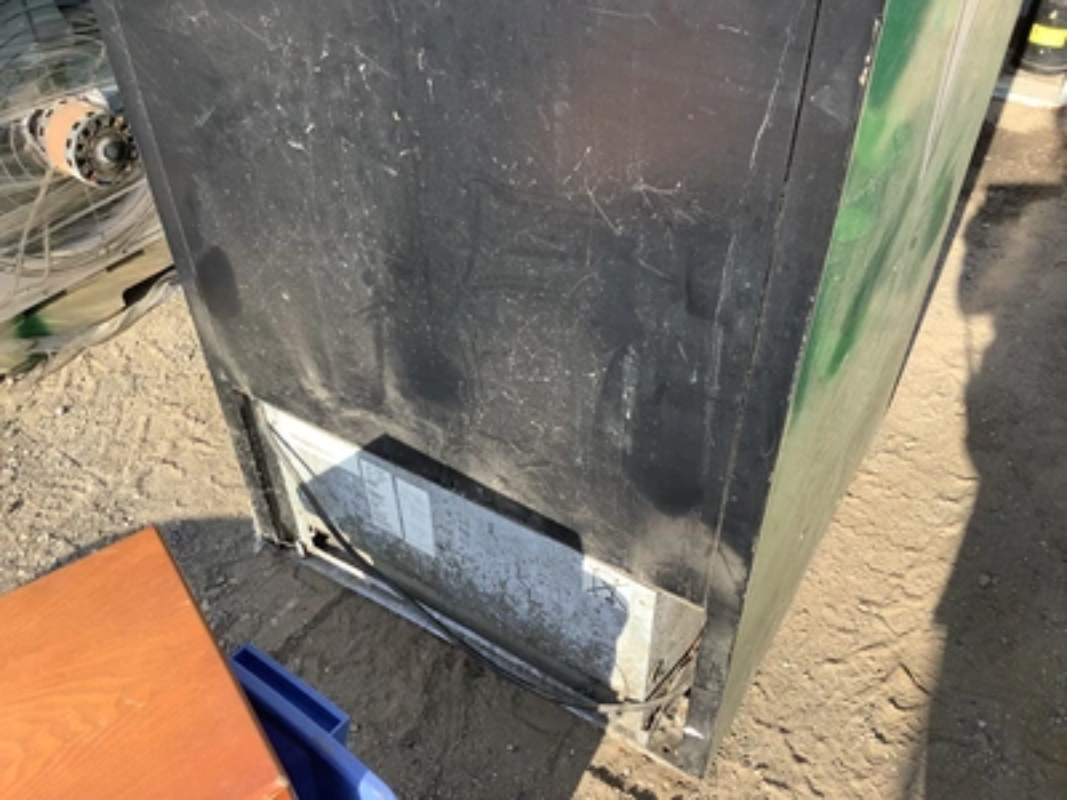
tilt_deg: -42.3
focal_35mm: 31
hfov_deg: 58.4
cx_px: 534
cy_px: 400
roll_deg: +0.7
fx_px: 956
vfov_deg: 45.4
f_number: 2.4
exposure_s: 1/429
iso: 25
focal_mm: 3.3
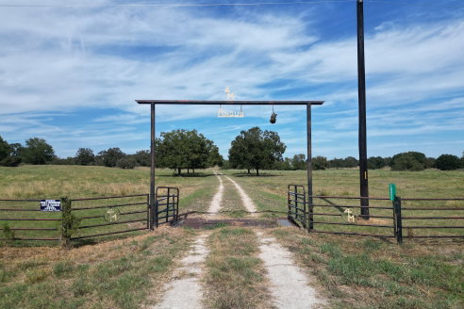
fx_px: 335
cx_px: 234
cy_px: 154
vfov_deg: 49.6
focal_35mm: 26
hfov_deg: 69.4
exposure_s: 1/3200
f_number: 1.7
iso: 100
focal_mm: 6.72
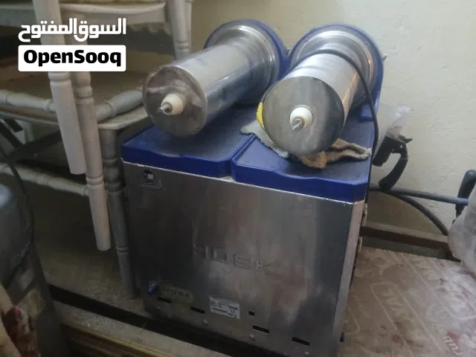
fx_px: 358
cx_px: 238
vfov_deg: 53.1
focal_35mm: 26
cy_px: 178
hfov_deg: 67.3
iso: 1250
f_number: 1.8
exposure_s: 1/16.7
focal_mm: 3.98
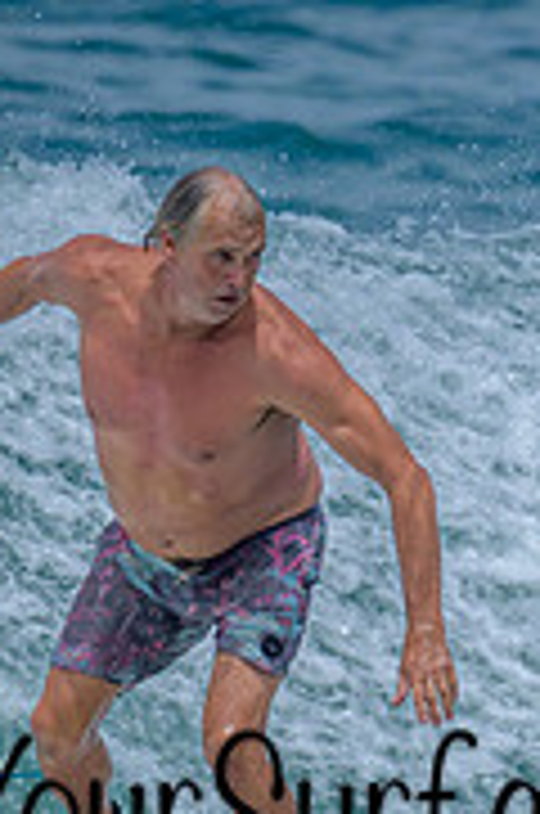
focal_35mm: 3518
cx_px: 697
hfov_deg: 0.4
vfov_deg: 0.6
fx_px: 79453
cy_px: 706
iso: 220
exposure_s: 1/2000
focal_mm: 800
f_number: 6.3
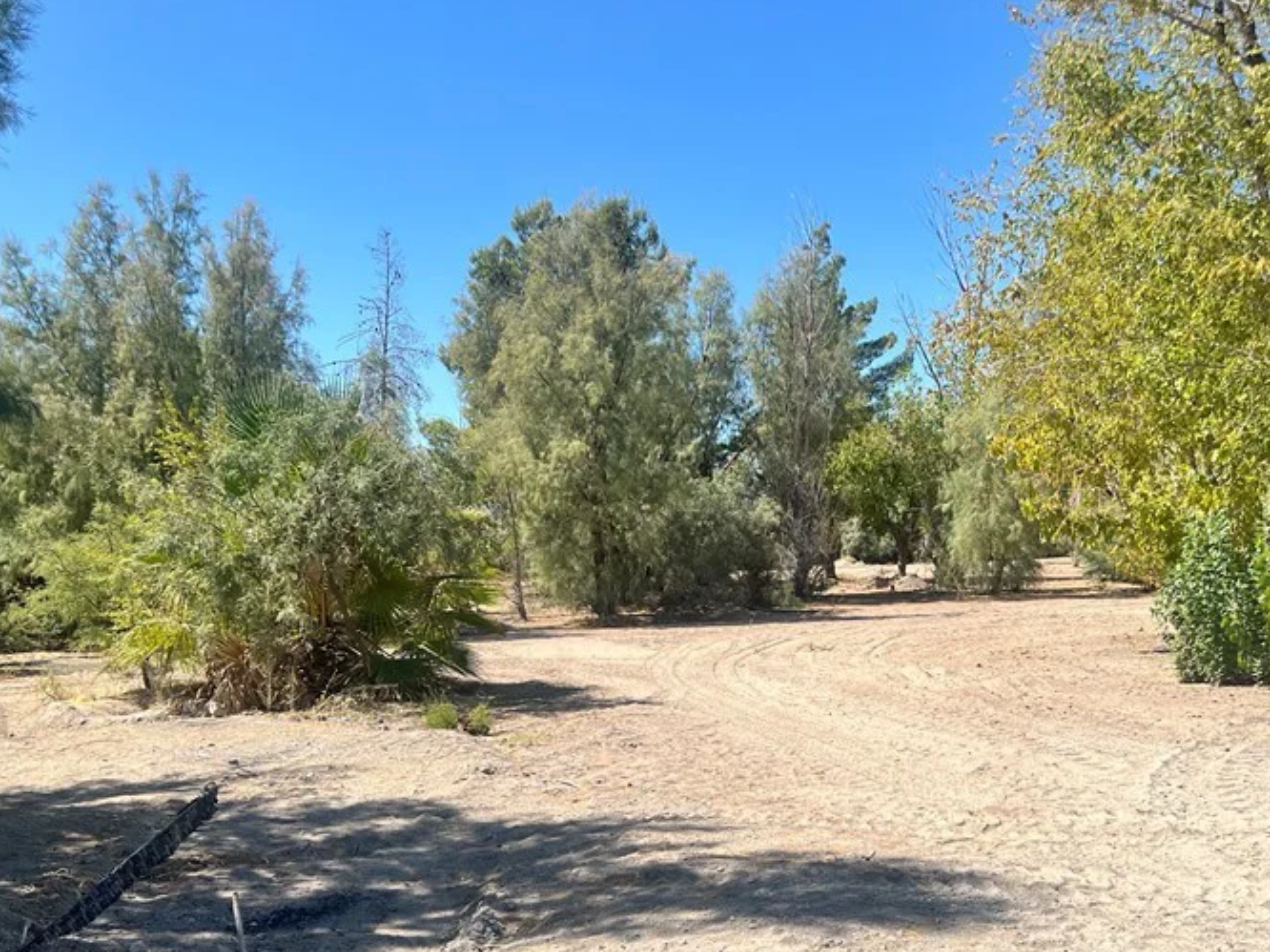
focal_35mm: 40
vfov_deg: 35.5
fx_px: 1467
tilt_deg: -7.8
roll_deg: +1.8
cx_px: 688
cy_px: 643
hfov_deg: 46.8
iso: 50
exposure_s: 1/4115
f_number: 1.5
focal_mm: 5.7
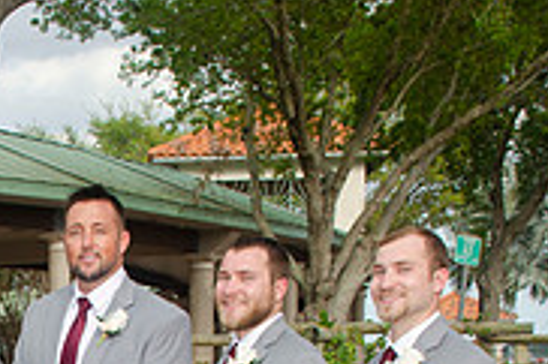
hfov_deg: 18.6
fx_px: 1597
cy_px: 575
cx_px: -78
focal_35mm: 105
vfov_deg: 12.3
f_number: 7.1
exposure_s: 1/250
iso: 100
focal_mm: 22
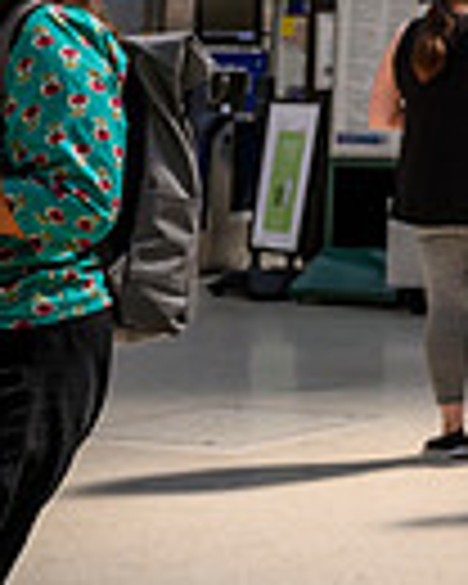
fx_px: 2459
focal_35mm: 142
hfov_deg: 9.7
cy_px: -263
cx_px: 1098
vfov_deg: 12.9
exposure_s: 1/1250
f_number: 5.6
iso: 500
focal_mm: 34
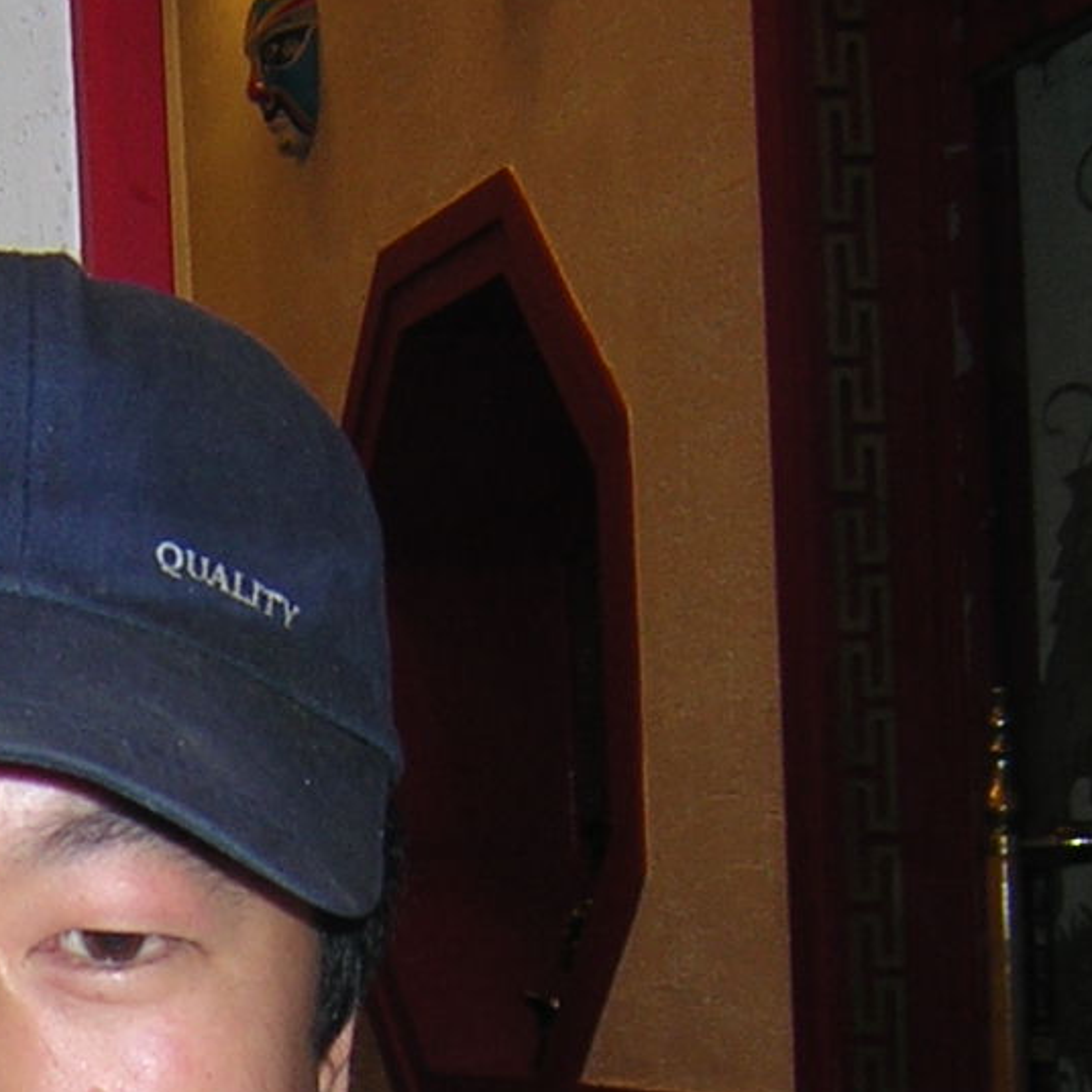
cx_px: -26
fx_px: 3391
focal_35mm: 95
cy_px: 1088
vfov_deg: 17.9
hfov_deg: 17.8
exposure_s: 1/60.1
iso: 100
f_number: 2.6
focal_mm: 4.7
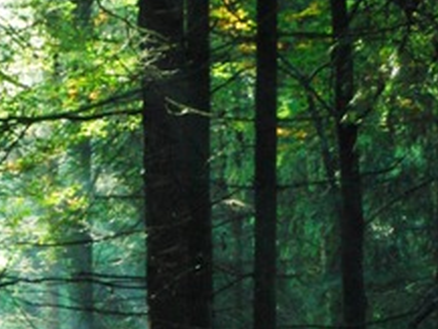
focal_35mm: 315
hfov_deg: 6.3
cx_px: 20
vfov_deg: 4.7
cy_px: 539
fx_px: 3988
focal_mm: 19.8
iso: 400
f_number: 4.2
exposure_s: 1/60
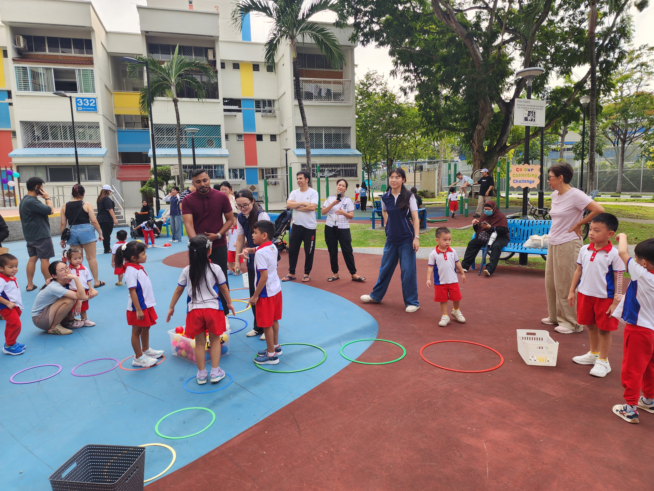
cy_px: 246
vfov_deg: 58.9
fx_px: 435
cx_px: 327
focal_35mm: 23
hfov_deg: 73.9
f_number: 1.8
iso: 16
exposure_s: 1/180
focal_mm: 6.4
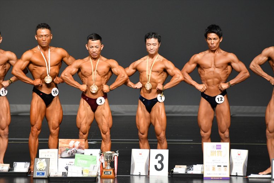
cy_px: 92
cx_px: 137
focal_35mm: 315
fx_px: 2396
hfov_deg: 6.5
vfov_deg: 4.4
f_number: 5.6
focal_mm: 210
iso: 2500
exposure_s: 1/400
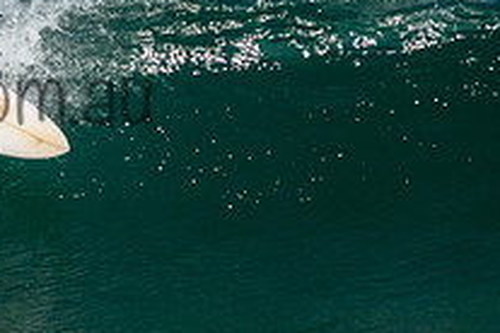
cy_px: 1
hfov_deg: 0.8
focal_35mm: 2579
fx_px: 35817
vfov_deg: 0.5
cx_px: -206
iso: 1000
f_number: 11
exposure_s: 1/2000
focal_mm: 800
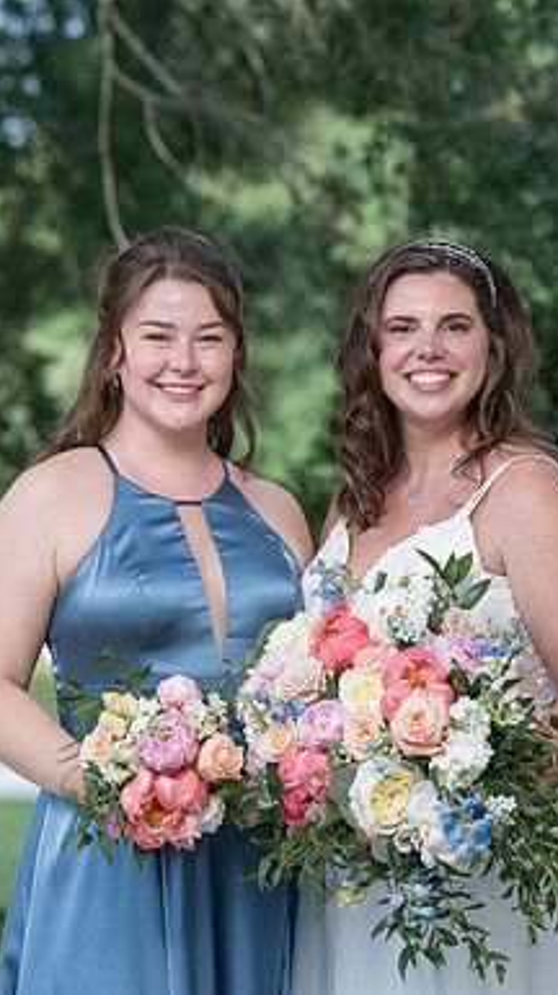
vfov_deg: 13.9
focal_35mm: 155
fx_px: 4085
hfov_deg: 7.8
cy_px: 514
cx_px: 285
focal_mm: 85
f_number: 2.8
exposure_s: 1/500
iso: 64
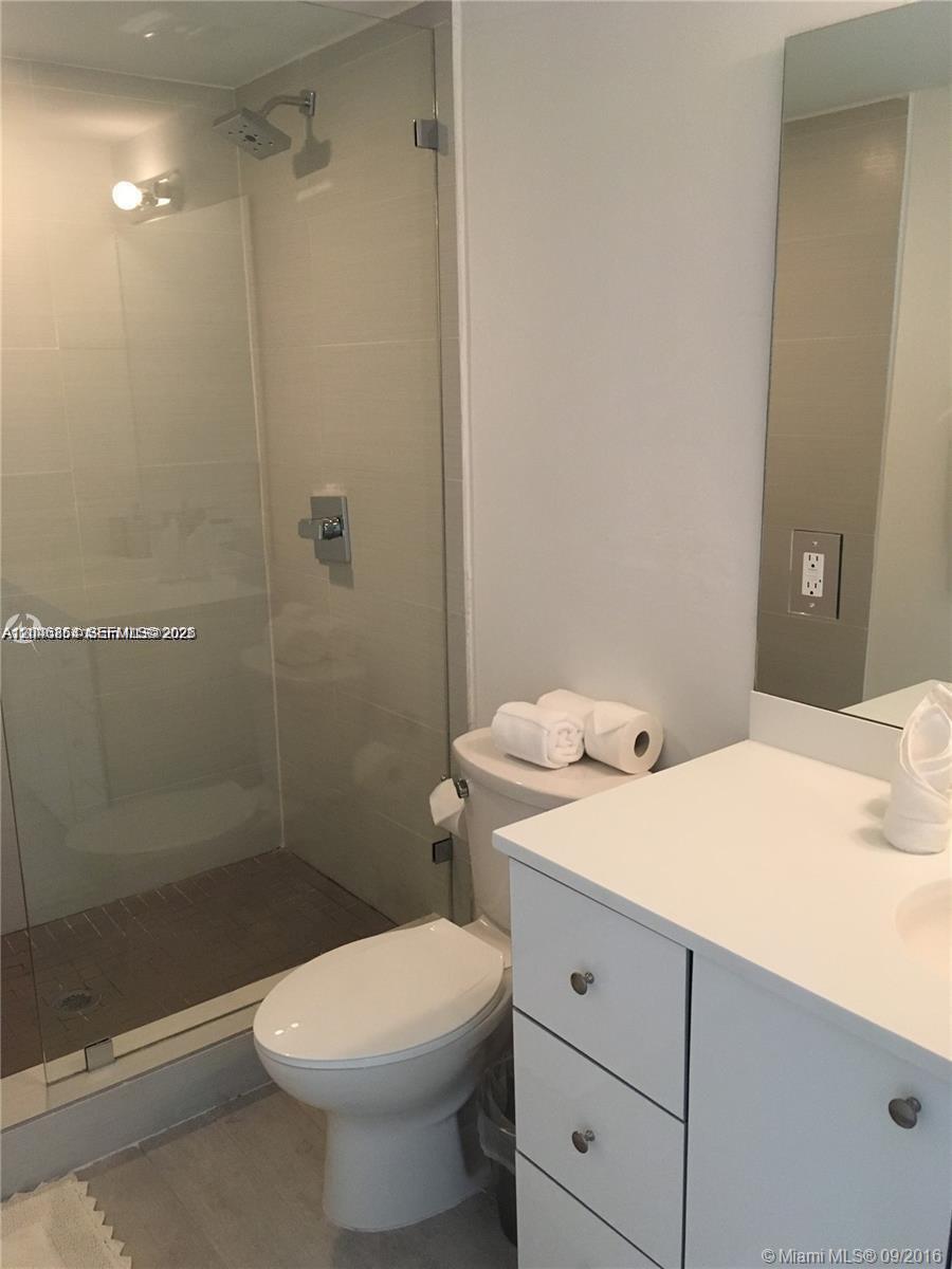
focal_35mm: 29
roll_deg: +2.2
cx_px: 476
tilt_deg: -13.8
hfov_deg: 48.2
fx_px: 1063
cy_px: 634
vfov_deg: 61.7
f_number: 2.2
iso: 160
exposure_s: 1/30
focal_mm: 4.15
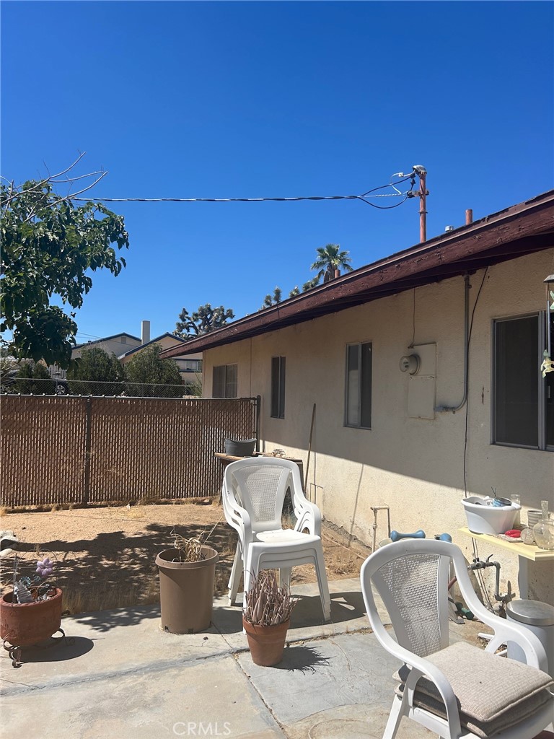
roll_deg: +2.3
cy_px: 370
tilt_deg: +4.8
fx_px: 555
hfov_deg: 53.1
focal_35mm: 26
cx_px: 277
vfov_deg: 67.3
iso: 50
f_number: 1.5
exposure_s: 1/5319
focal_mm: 5.7
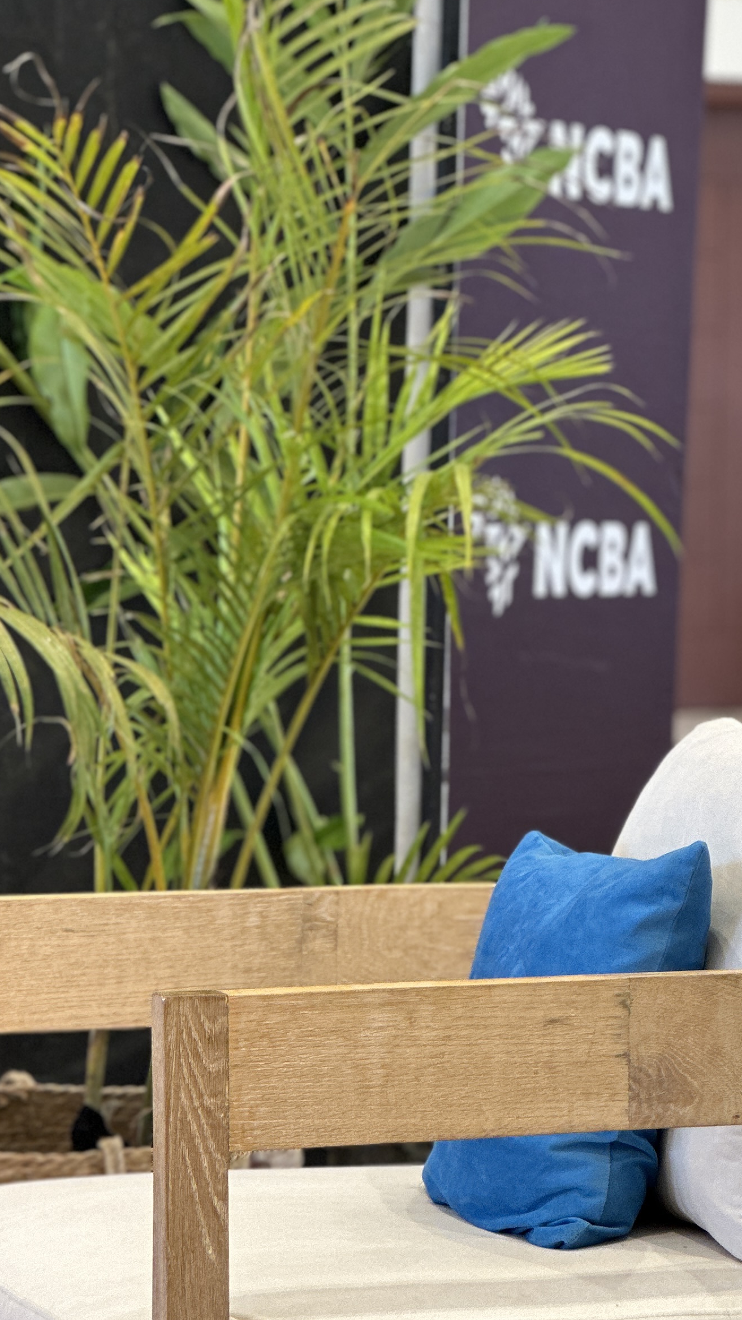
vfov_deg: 14.8
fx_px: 5073
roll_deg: -0.7
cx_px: 374
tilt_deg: -3.5
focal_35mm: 145
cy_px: 789
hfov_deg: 8.4
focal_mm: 9
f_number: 2.8
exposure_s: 1/33
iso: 125
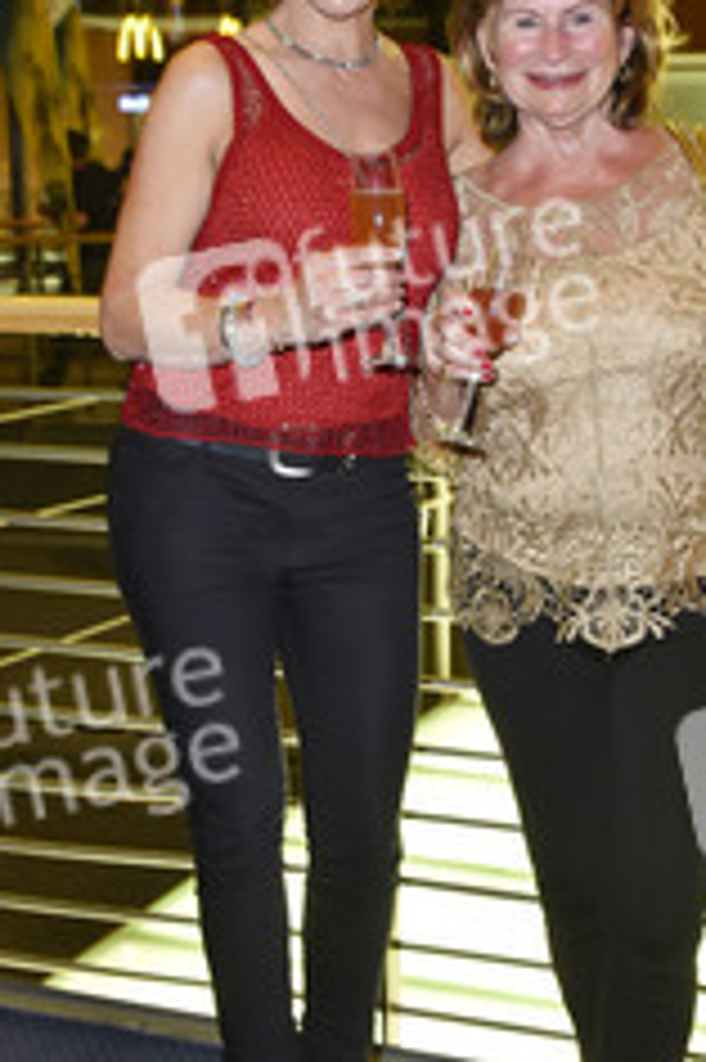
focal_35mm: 61
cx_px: 499
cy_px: 531
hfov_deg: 22.1
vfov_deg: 32.9
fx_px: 1797
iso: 800
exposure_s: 1/50
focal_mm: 36
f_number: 5.6
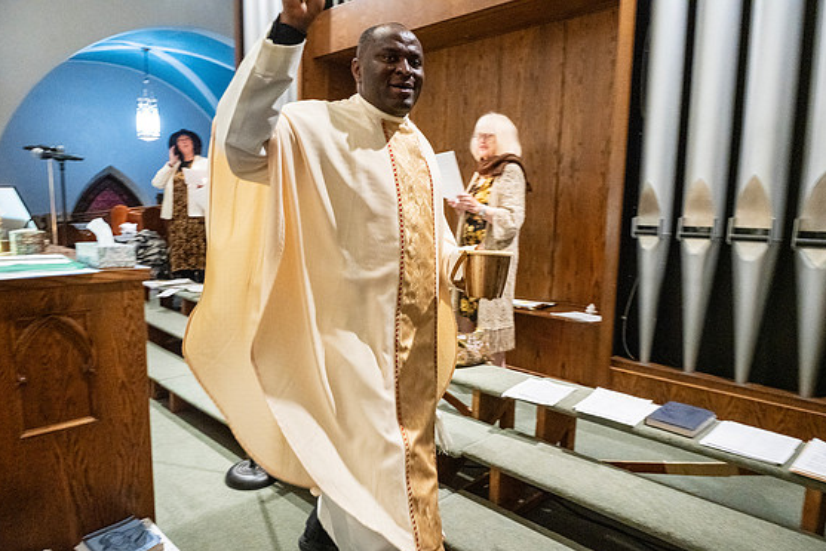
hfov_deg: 71.5
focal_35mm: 25
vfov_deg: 51.3
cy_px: 285
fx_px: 574
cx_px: 411
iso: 5000
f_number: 7.1
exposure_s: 1/60
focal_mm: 24
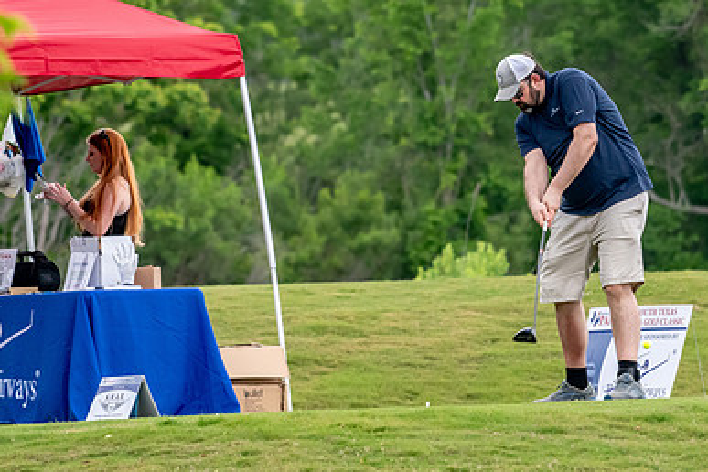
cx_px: 501
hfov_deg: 3.4
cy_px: 134
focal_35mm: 607
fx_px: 11937
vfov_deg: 2.3
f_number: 5.6
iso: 1800
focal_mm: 270
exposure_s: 1/2000
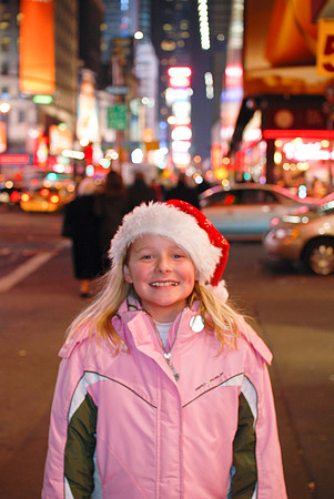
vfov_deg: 43.6
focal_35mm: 45
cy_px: 250
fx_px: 625
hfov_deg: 29.9
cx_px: 167
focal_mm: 30
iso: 400
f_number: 3.5
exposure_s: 1/50
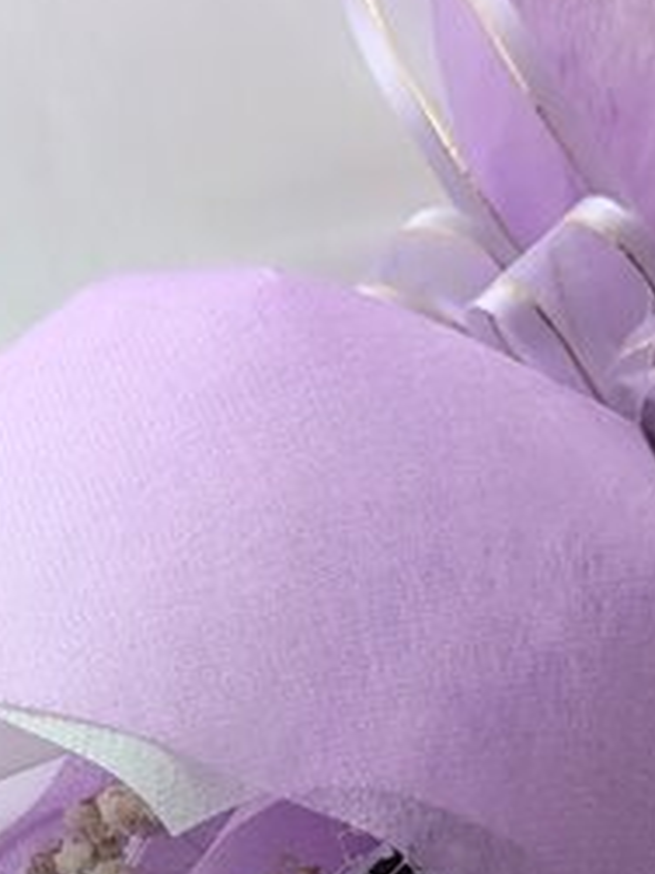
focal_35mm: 85
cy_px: 1069
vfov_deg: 21.3
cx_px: 230
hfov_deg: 17.3
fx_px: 2146
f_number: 1.89
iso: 71
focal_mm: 5.43
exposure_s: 1/120
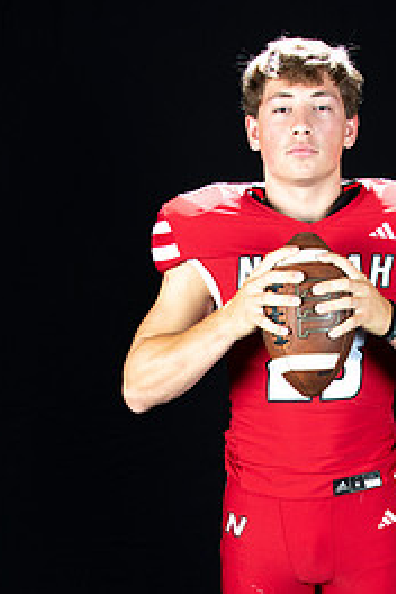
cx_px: 304
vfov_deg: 33.6
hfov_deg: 23.1
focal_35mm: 58
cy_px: 464
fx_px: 957
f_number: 9
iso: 320
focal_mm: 34
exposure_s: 1/160
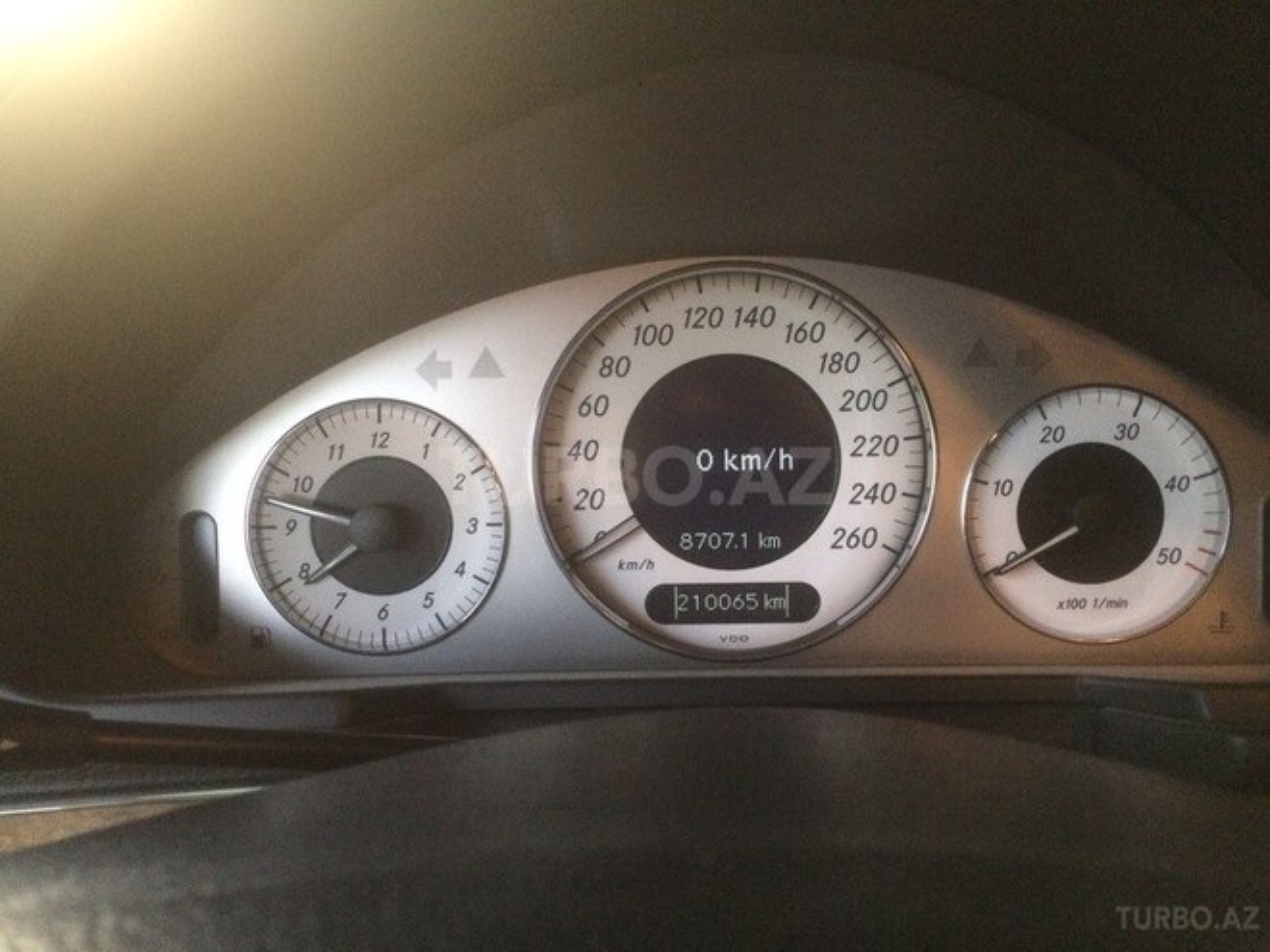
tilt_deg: -18.2
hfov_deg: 61.7
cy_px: 476
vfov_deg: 48.2
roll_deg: +1.3
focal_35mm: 29
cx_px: 635
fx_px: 1064
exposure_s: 1/25
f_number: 2.2
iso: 320
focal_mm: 4.15
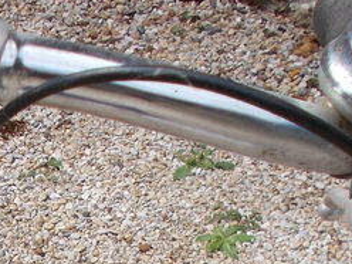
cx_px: -94
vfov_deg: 13.3
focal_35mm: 105
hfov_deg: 17.6
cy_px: 392
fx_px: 1068
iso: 80
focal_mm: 4.6
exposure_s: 1/400
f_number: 3.2
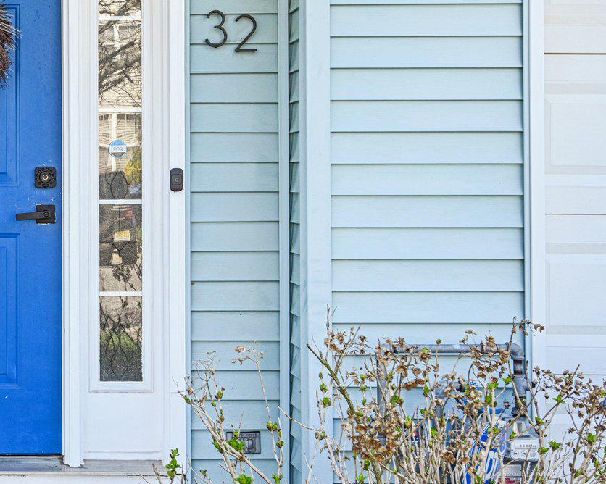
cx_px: -53
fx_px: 1237
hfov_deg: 25.6
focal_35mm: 69
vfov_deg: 22.0
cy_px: 145
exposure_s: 1/160
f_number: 8
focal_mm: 30
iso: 400
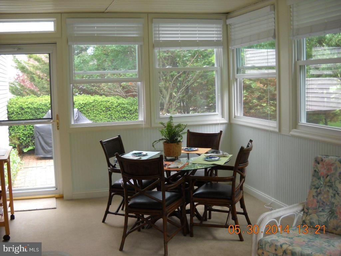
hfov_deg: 45.8
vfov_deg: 35.1
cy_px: 128
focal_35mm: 41
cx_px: 170
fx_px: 404
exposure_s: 1/60
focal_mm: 6.72
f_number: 3.1
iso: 161
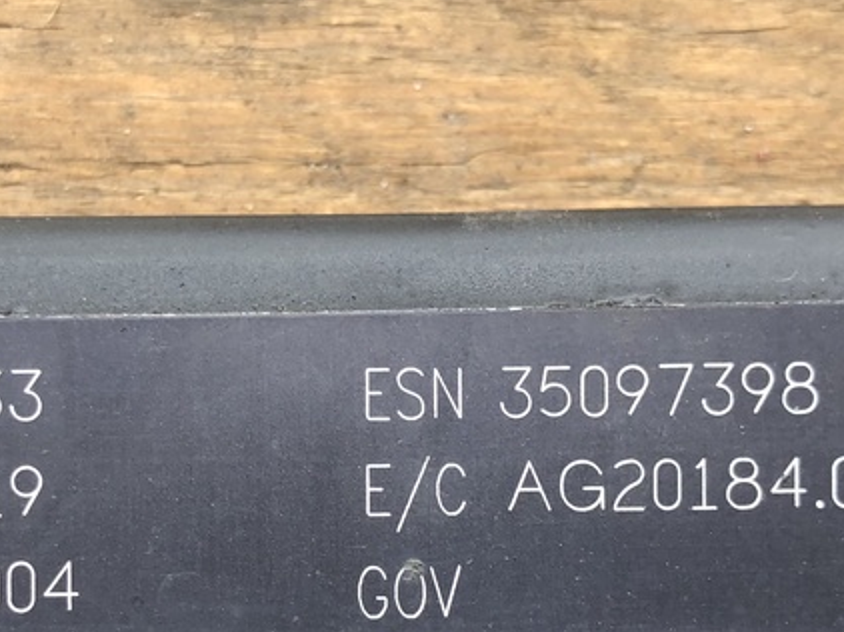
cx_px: 308
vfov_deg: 21.3
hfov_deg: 28.5
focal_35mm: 68
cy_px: 510
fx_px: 1657
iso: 40
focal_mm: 4
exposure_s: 1/120
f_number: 1.8
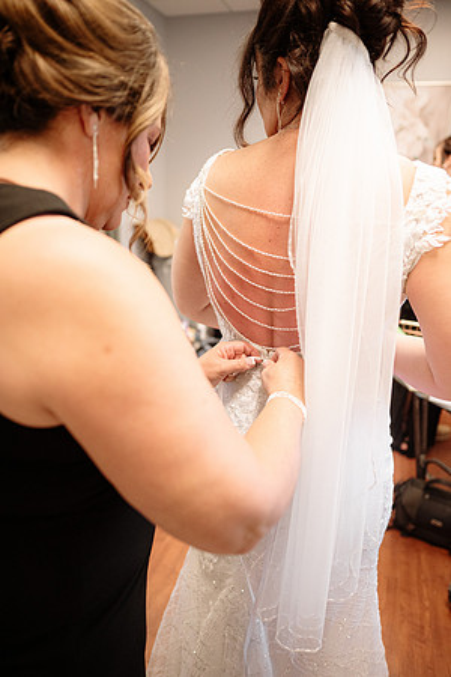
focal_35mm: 24
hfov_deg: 53.1
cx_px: 226
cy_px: 338
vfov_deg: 73.7
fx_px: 451
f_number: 2.2
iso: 1250
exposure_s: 1/320
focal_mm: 24
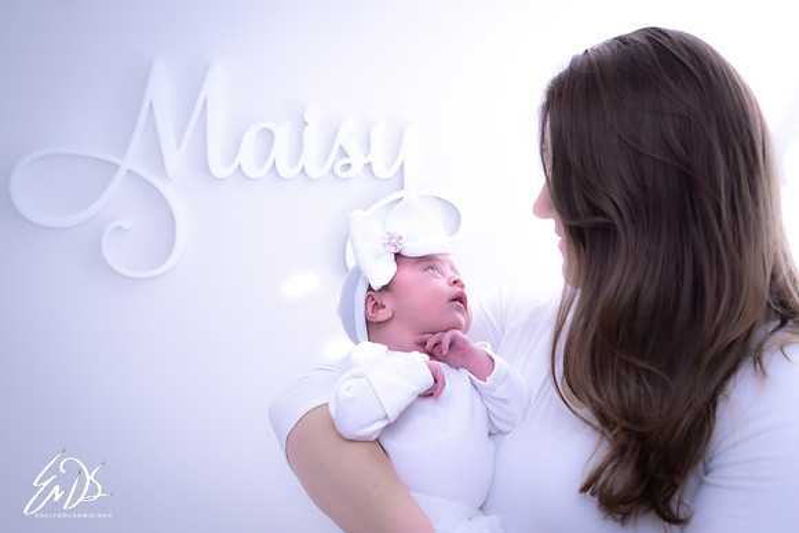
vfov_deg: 23.9
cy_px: 290
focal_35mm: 57
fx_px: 1260
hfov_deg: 35.2
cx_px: 395
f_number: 5.6
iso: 1600
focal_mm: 50
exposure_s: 1/125
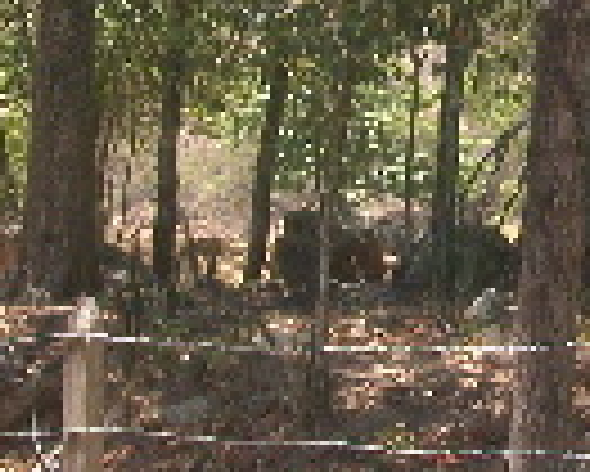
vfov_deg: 8.4
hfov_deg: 10.5
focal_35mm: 181
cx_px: 712
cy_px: -112
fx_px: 3163
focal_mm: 9.7
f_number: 4.4
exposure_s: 1/177
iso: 100
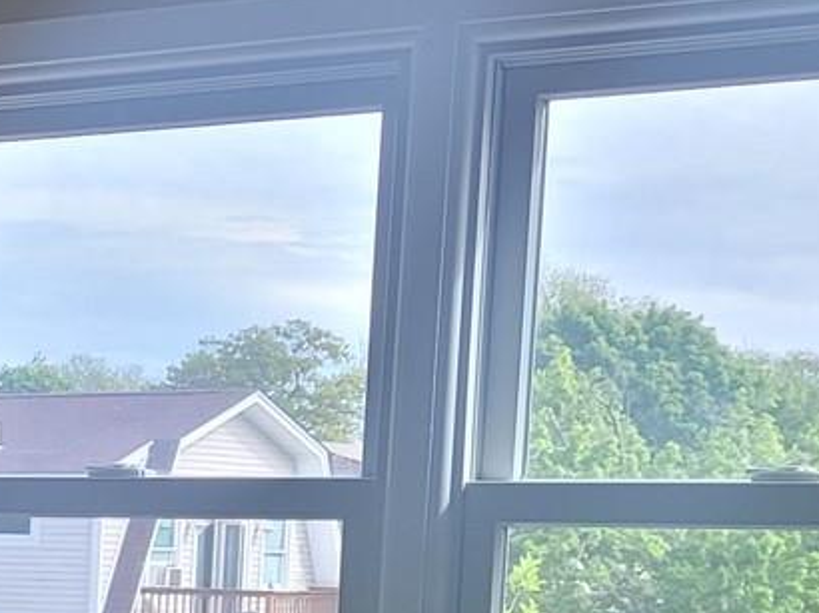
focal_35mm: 130
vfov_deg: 11.0
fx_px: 3074
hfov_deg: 13.3
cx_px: -765
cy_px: 887
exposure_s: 1/124
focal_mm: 5.4
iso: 40
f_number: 1.8
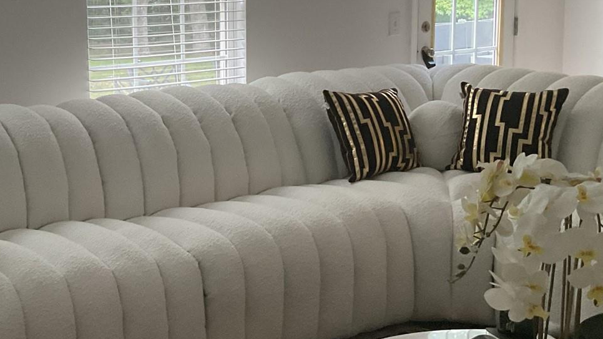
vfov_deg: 18.0
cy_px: 127
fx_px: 1071
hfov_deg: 31.0
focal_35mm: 67
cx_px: 161
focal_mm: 3
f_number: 1.8
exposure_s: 1/60
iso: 100
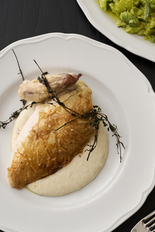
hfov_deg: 17.3
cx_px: 80
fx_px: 510
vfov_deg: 25.6
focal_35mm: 79
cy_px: 138
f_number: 10
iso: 200
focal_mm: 61
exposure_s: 1/60
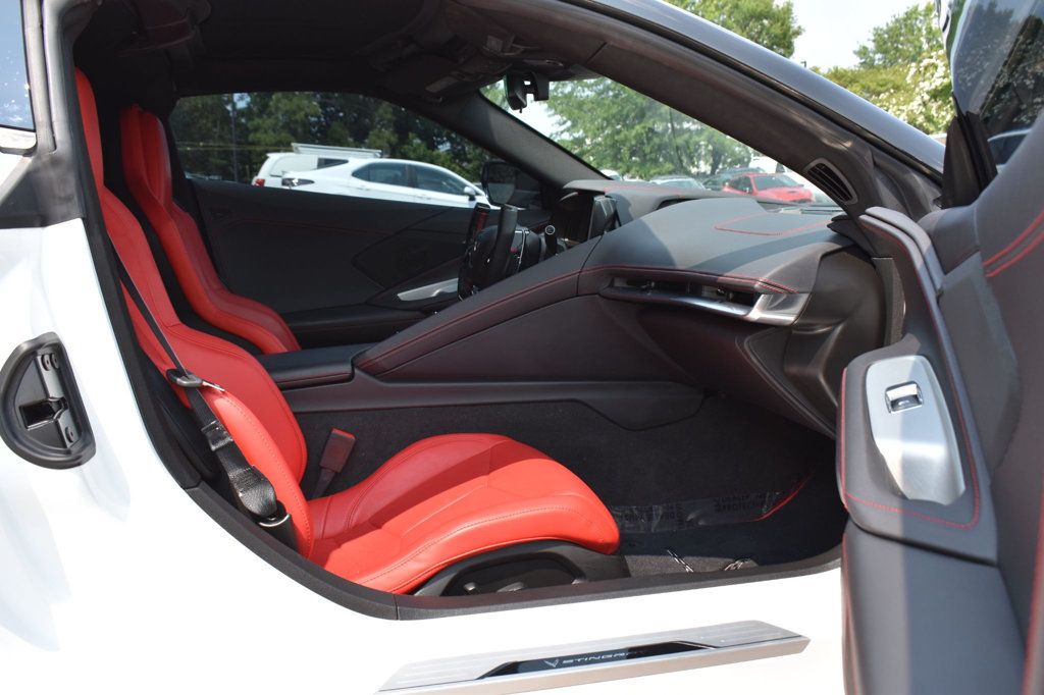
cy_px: 348
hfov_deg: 57.2
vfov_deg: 39.9
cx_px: 522
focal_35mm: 33
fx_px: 957
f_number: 7.1
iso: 200
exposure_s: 1/320
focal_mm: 22
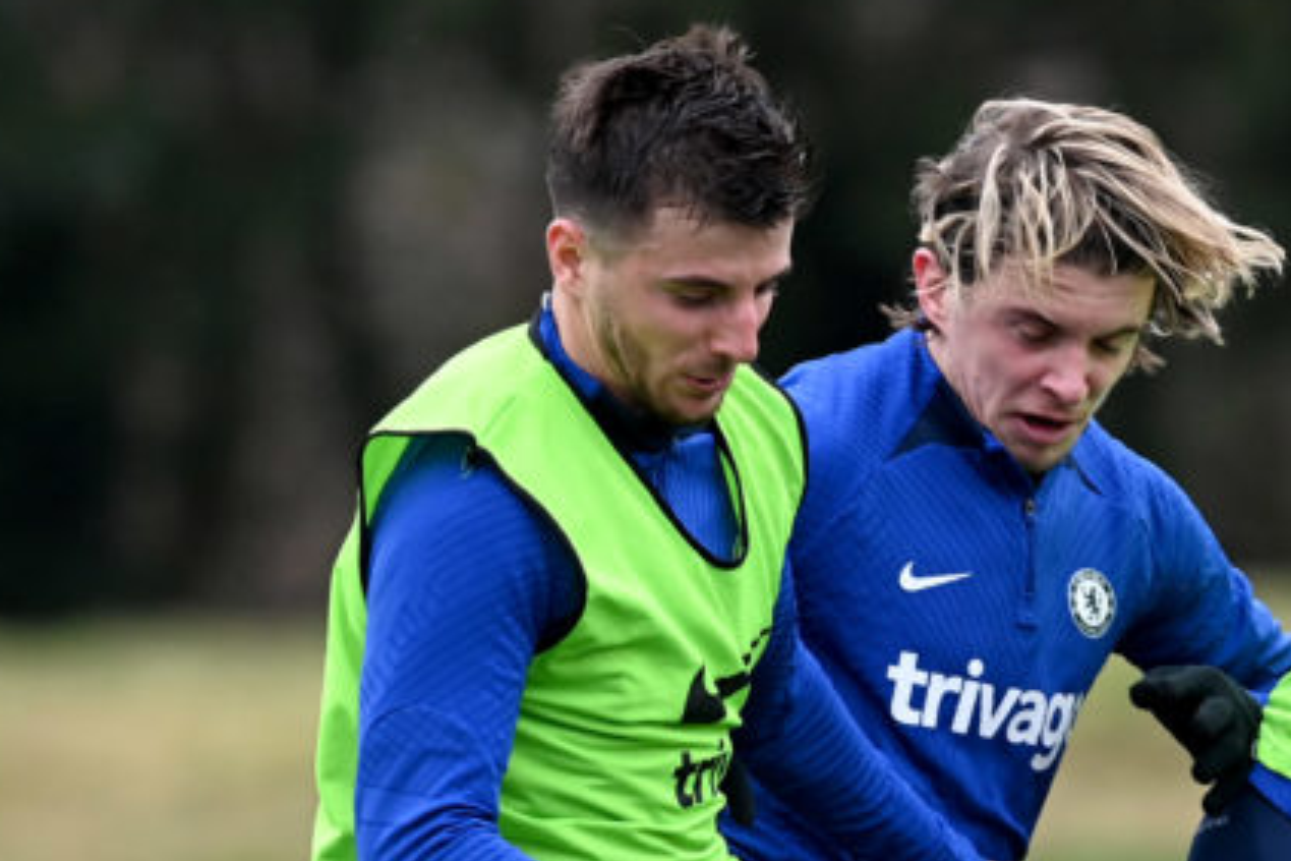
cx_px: 1157
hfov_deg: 1.9
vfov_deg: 1.3
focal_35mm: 1079
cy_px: 1093
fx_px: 38691
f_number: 4
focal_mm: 400
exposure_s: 1/1600
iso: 800
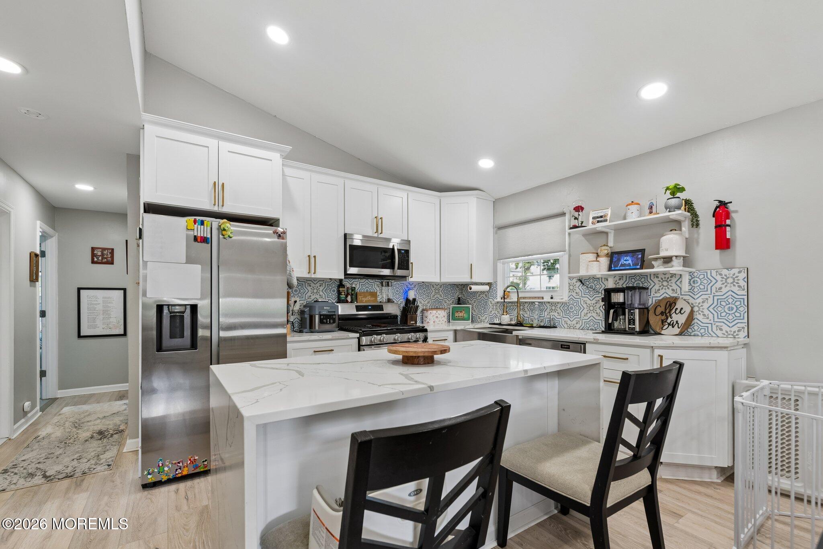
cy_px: 274
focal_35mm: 15
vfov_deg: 77.3
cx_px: 412
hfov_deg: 100.4
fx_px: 343
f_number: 7.1
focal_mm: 15
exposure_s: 1/30
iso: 400
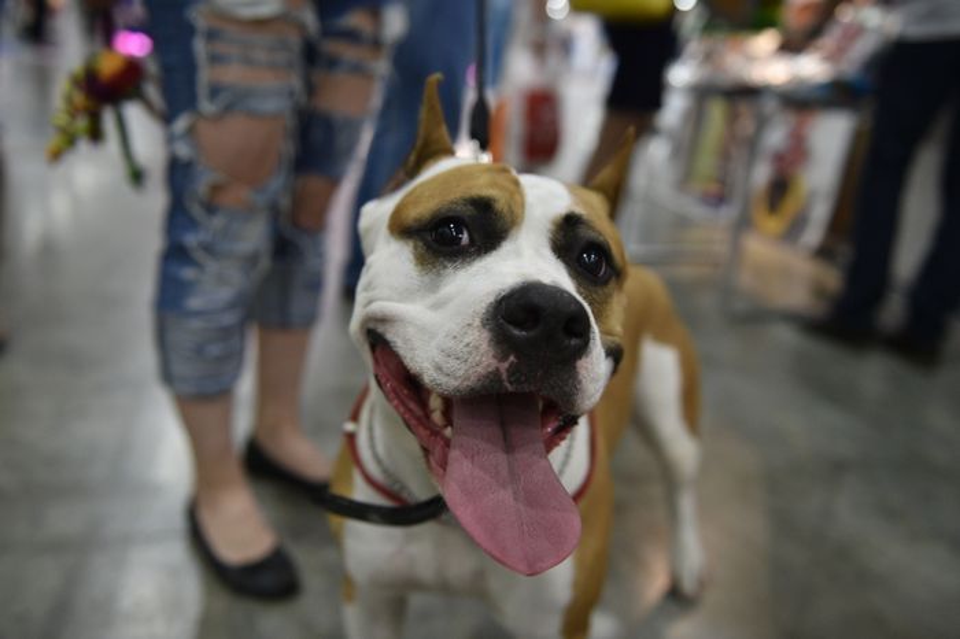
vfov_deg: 41.1
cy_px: 320
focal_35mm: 32
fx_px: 853
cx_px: 480
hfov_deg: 58.7
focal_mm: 32
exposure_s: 1/200
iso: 2500
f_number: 2.8
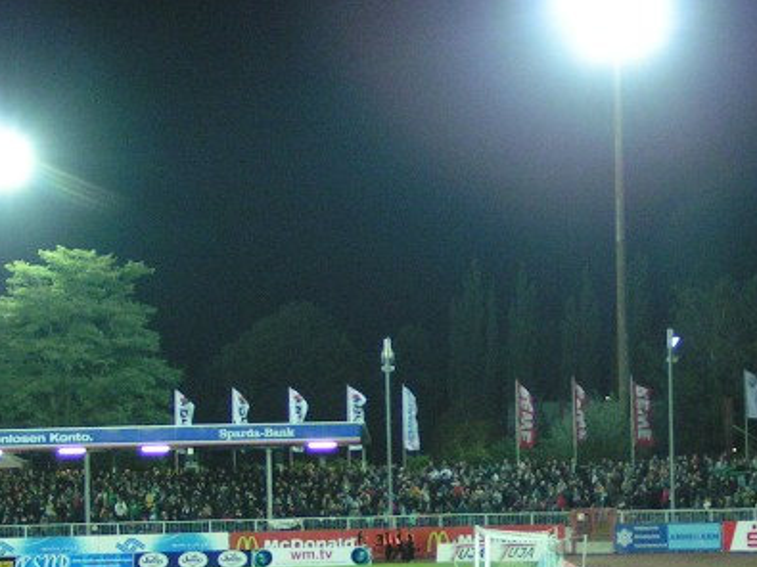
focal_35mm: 77
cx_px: 577
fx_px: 1683
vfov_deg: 19.1
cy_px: 356
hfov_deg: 25.0
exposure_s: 1/30
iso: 200
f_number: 2.8
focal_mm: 5.8
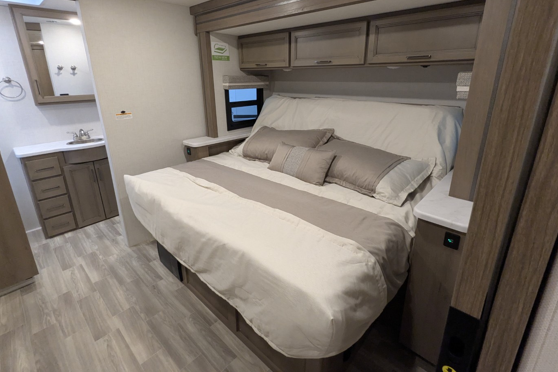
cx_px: 278
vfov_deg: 70.1
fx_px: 264
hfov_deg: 93.3
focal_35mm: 17
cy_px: 159
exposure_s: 1/79.9
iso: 496
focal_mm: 2.35
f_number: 2.2
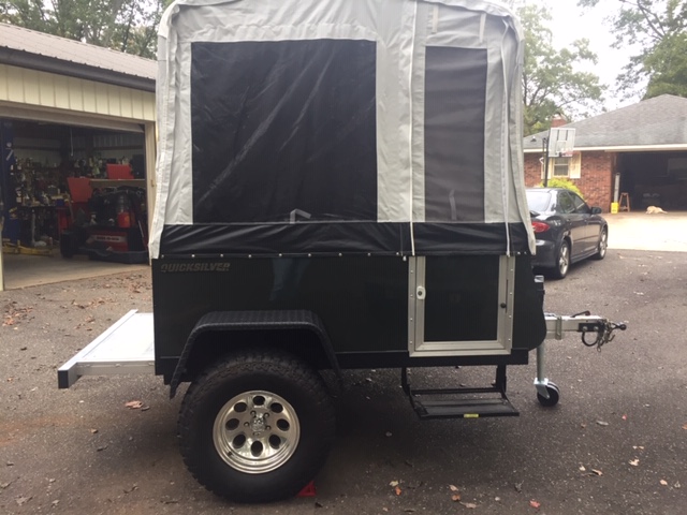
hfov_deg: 61.7
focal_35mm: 29
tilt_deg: -7.0
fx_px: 576
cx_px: 344
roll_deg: -0.7
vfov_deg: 48.2
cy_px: 258
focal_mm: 4.15
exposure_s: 1/33
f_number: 2.2
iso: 40
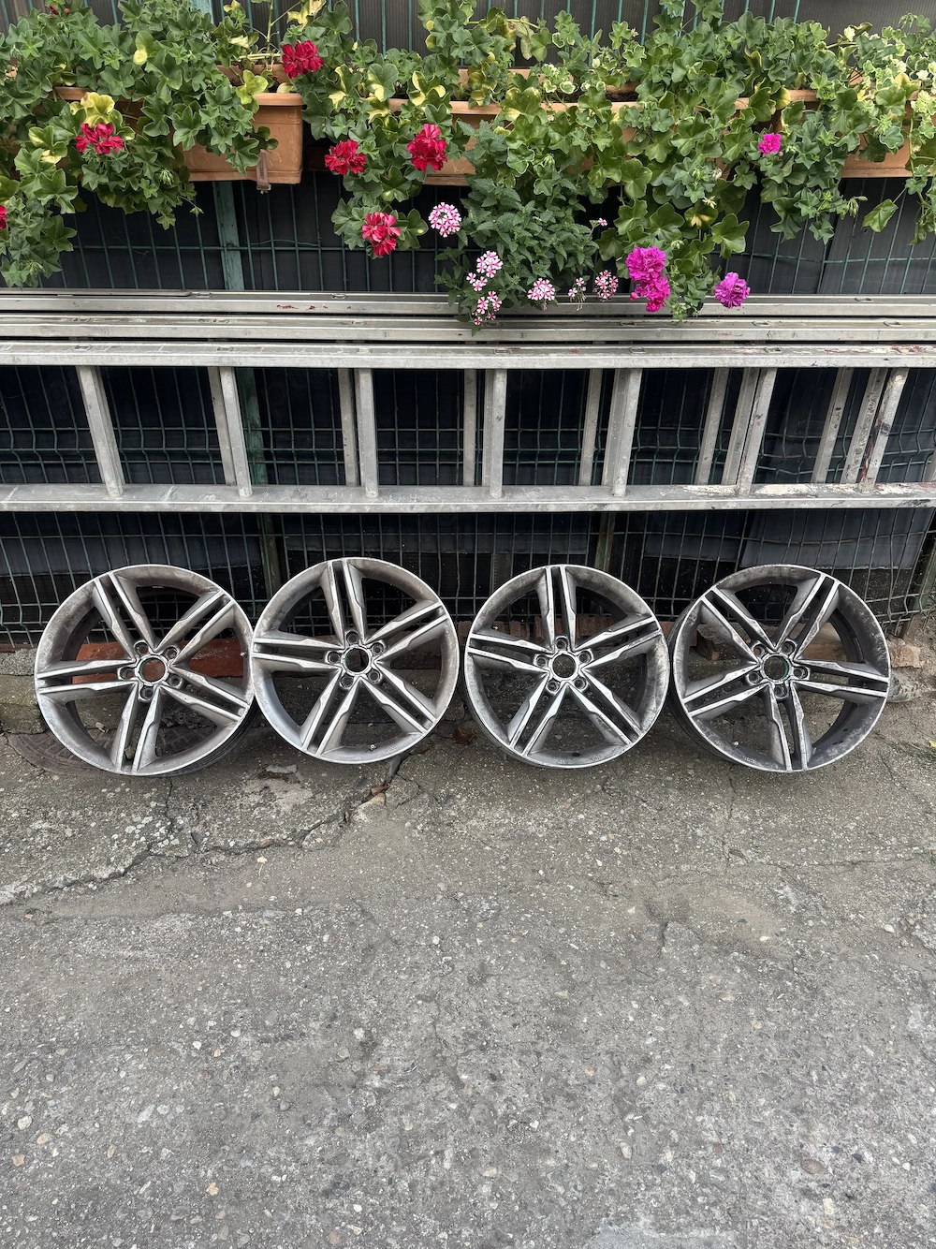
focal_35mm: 24
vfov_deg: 71.6
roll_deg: -2.3
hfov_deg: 56.8
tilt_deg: -31.8
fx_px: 866
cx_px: 468
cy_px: 624
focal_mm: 6.76
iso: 64
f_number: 1.78
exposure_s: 1/121
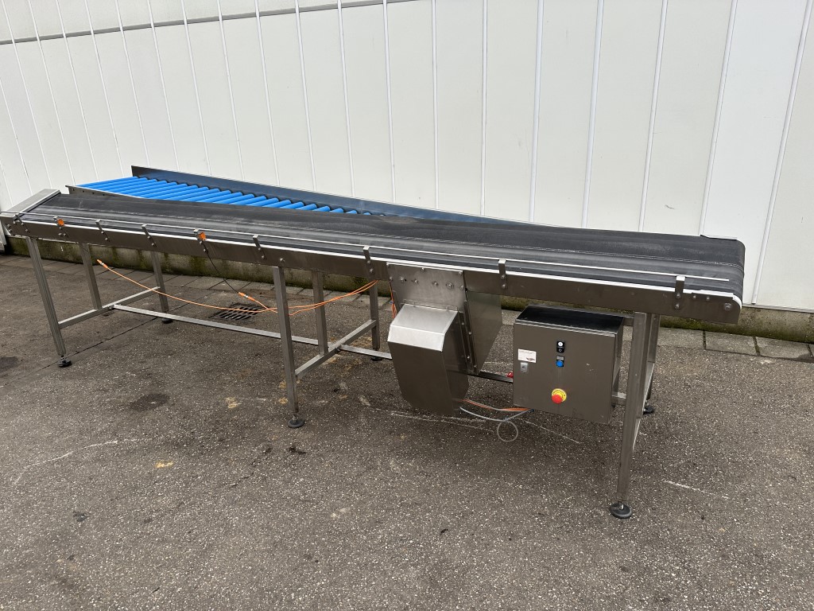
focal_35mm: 24
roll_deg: +2.1
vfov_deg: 56.8
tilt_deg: -20.7
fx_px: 564
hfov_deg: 71.6
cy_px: 306
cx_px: 407
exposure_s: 1/121
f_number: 1.78
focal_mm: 6.86
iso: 100
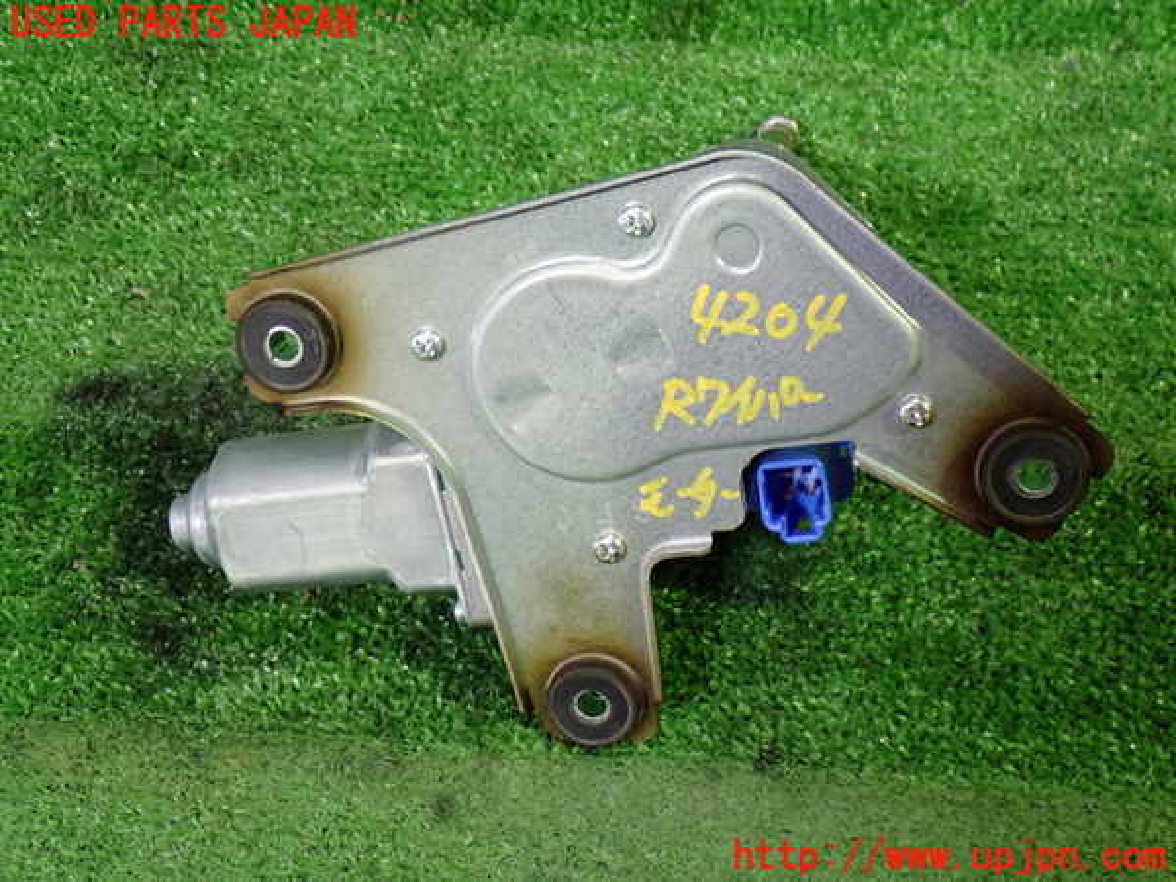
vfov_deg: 30.9
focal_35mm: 47
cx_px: 588
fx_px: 1597
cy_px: 441
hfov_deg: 40.4
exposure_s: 1/50
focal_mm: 8.4
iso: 800
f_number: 3.1
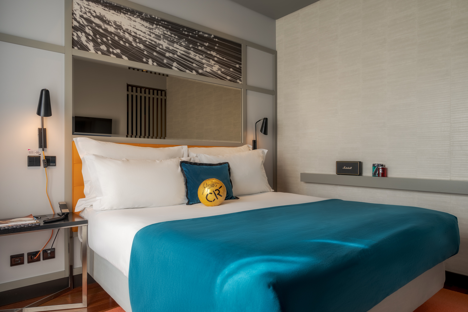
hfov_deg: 73.7
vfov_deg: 53.1
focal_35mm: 24
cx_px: 234
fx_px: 312
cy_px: 156
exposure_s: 1/60
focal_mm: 24
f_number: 5.6
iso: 100
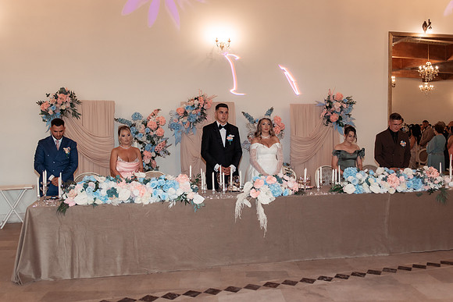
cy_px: 151
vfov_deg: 37.9
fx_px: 440
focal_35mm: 35
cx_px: 226
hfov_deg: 54.4
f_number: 3.2
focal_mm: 35
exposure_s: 1/250
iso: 1250
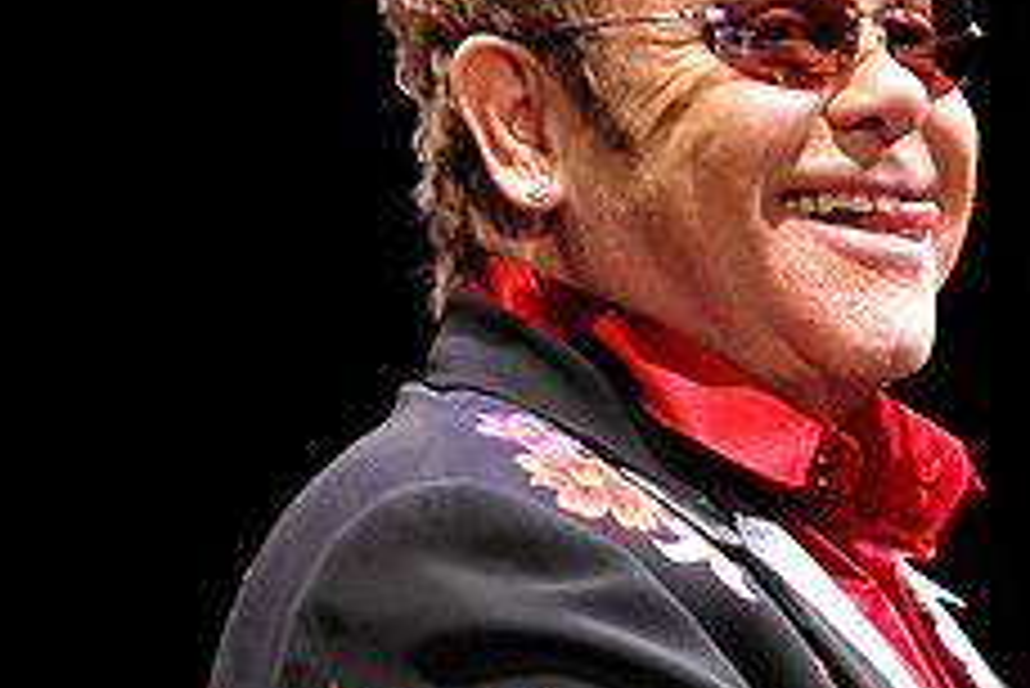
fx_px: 5067
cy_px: 585
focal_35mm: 177
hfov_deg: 11.4
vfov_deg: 7.8
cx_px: 1214
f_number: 2.8
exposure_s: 1/320
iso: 1000
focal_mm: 70
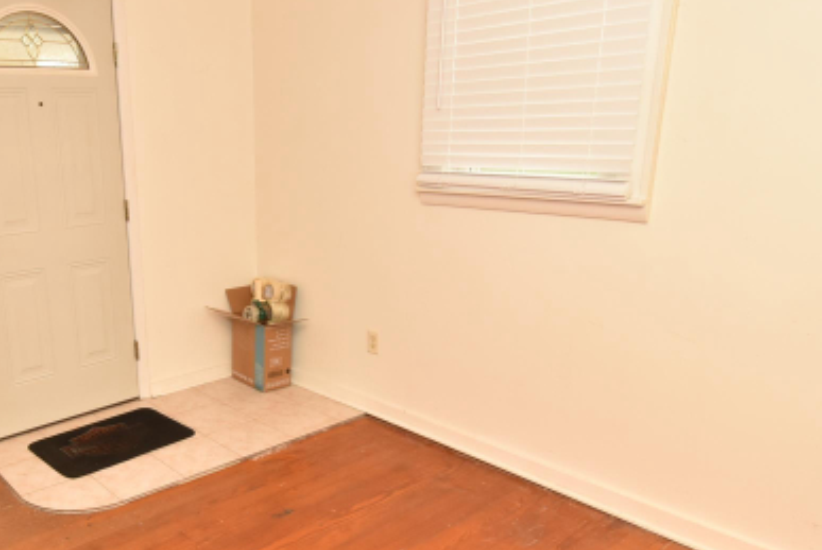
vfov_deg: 44.9
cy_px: 321
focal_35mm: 29
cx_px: 225
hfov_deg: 60.8
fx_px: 663
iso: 400
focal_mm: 10
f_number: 10
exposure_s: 1/60
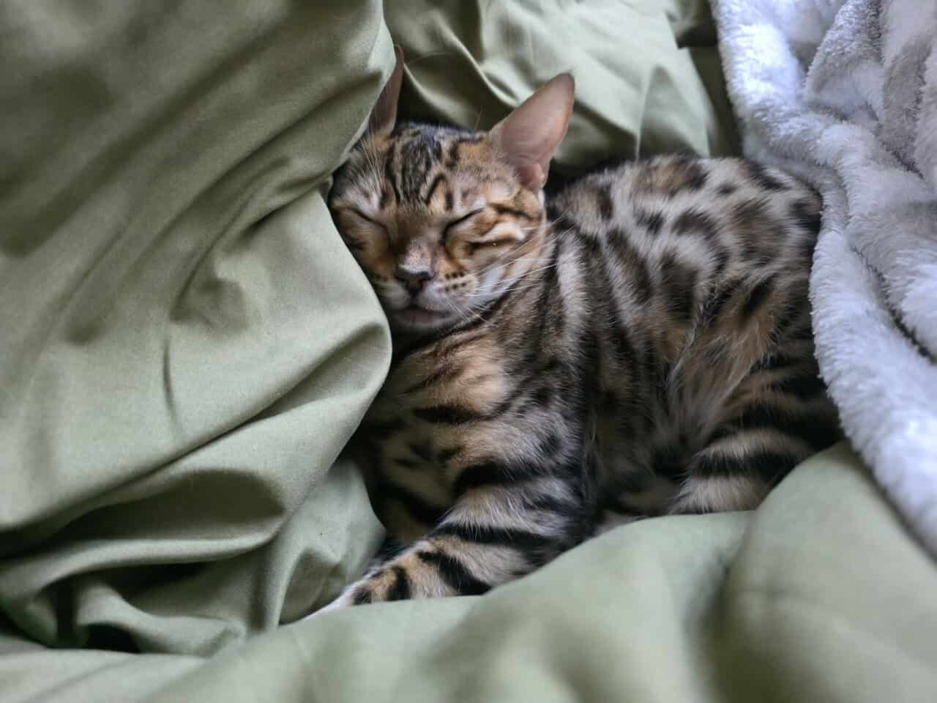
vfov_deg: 58.9
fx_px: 623
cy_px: 352
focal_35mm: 23
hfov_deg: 73.9
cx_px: 468
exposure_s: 1/60
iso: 2000
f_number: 1.7
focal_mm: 6.3
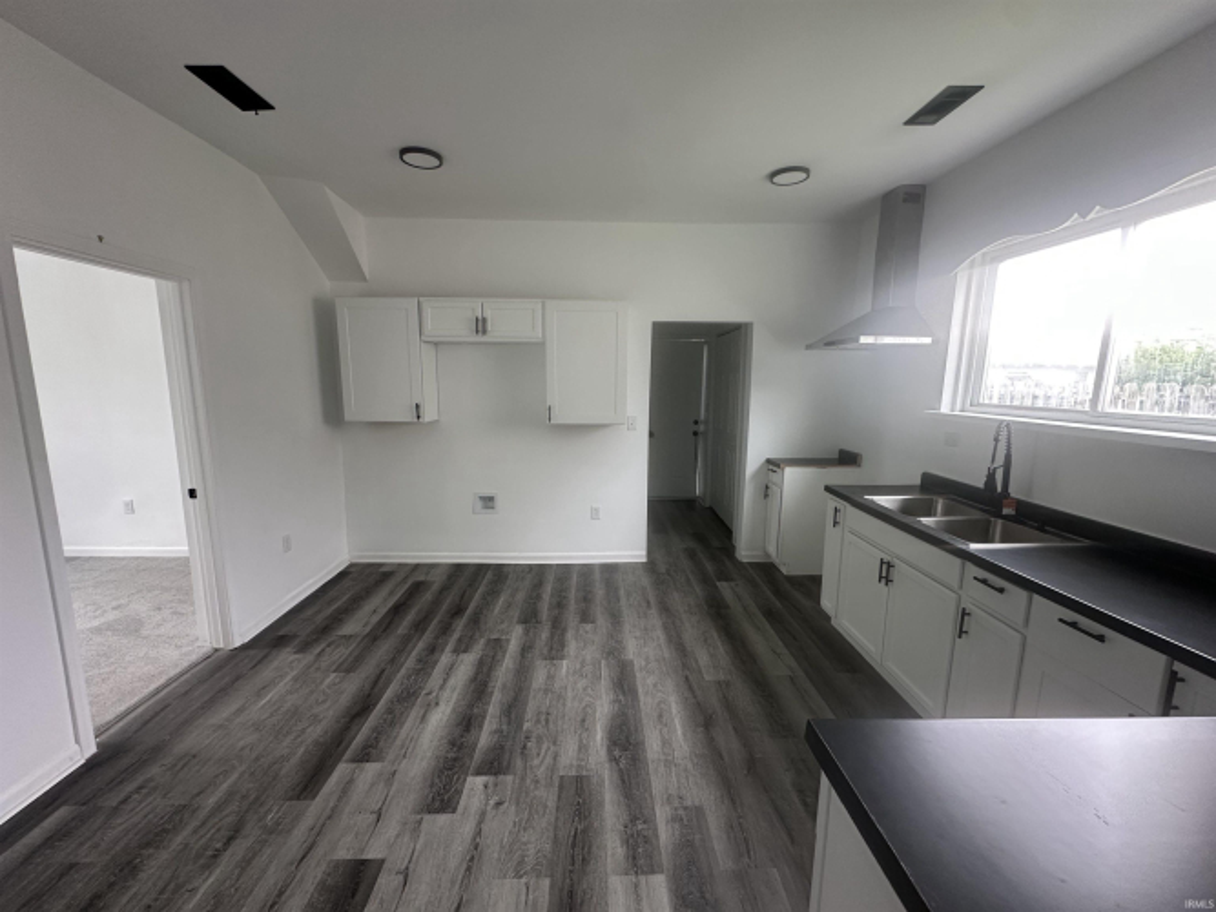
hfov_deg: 102.1
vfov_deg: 85.7
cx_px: 608
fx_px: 492
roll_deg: -0.9
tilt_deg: -8.6
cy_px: 456
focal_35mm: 14
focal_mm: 2.22
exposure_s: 1/99
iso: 160
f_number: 2.2
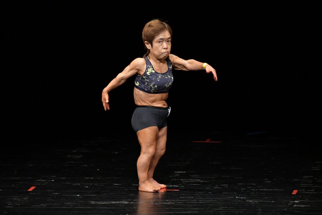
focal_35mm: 450
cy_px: 108
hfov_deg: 4.6
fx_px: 4023
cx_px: 161
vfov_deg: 3.1
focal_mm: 300
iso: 3200
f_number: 5.6
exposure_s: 1/400
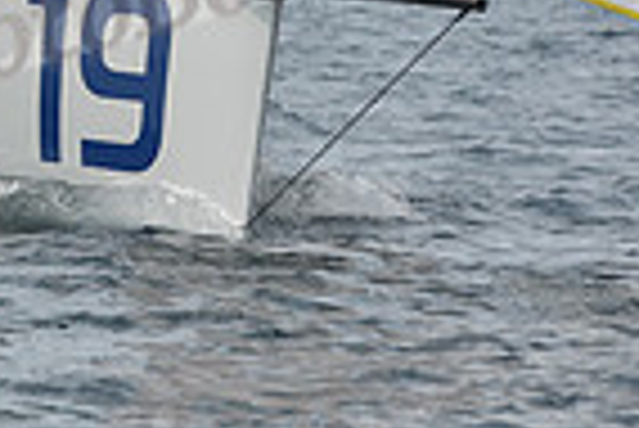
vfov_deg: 1.7
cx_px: -382
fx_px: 14516
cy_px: -173
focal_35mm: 817
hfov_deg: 2.5
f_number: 8
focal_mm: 200
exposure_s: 1/1250
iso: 250
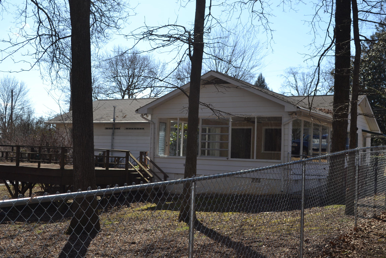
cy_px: 129
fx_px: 482
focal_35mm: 45
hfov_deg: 43.6
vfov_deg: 29.9
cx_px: 193
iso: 100
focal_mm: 30
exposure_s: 1/200
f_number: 8
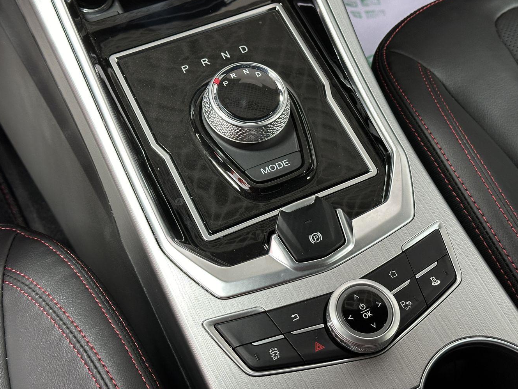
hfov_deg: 36.8
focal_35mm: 52
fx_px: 778
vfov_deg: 28.0
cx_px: 241
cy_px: 195
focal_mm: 6.86
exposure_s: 1/33
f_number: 1.78
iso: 250
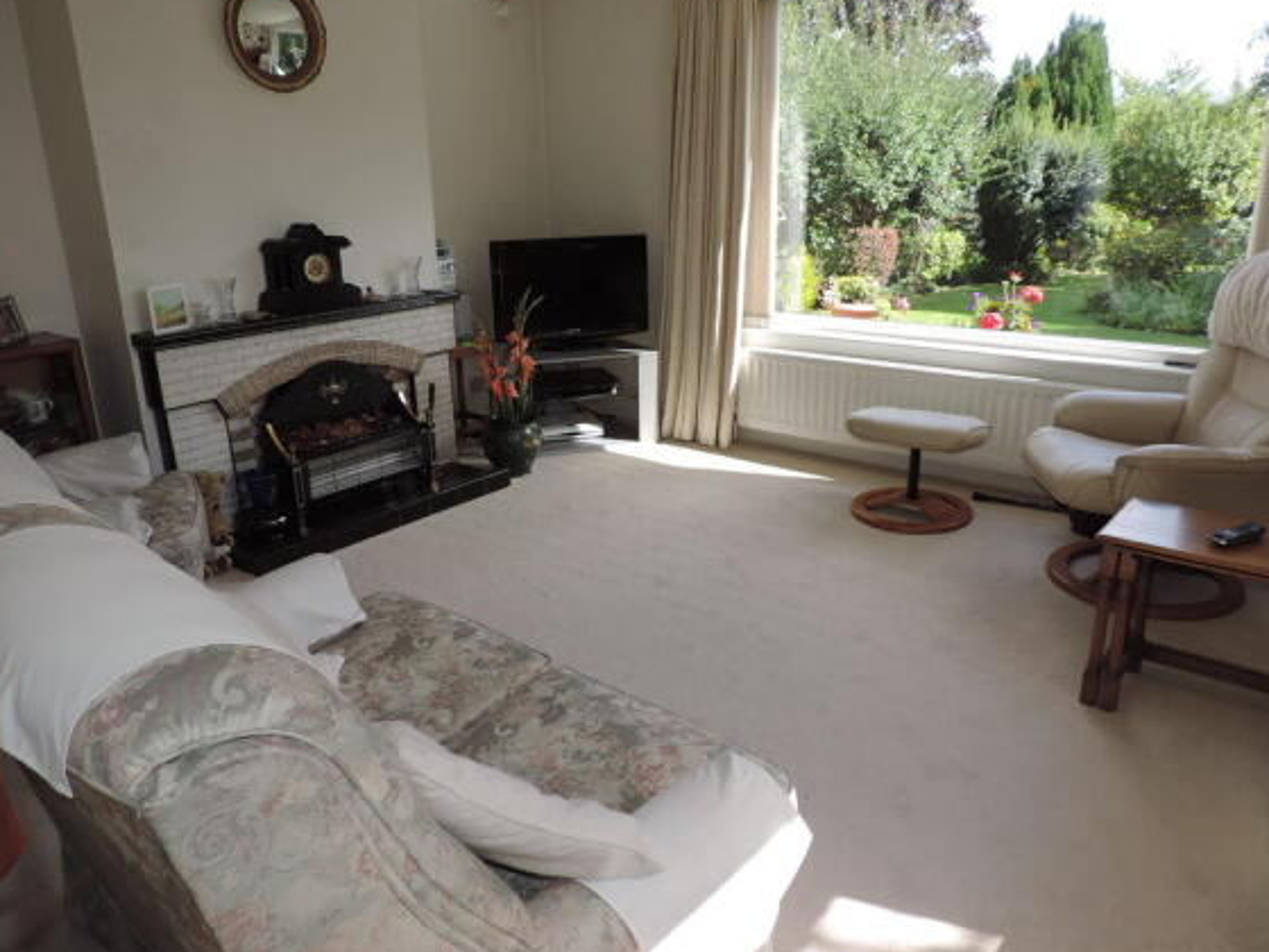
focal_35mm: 25
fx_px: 916
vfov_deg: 54.9
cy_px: 461
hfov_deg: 69.4
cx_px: 642
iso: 80
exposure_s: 1/160
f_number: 3
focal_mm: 4.3
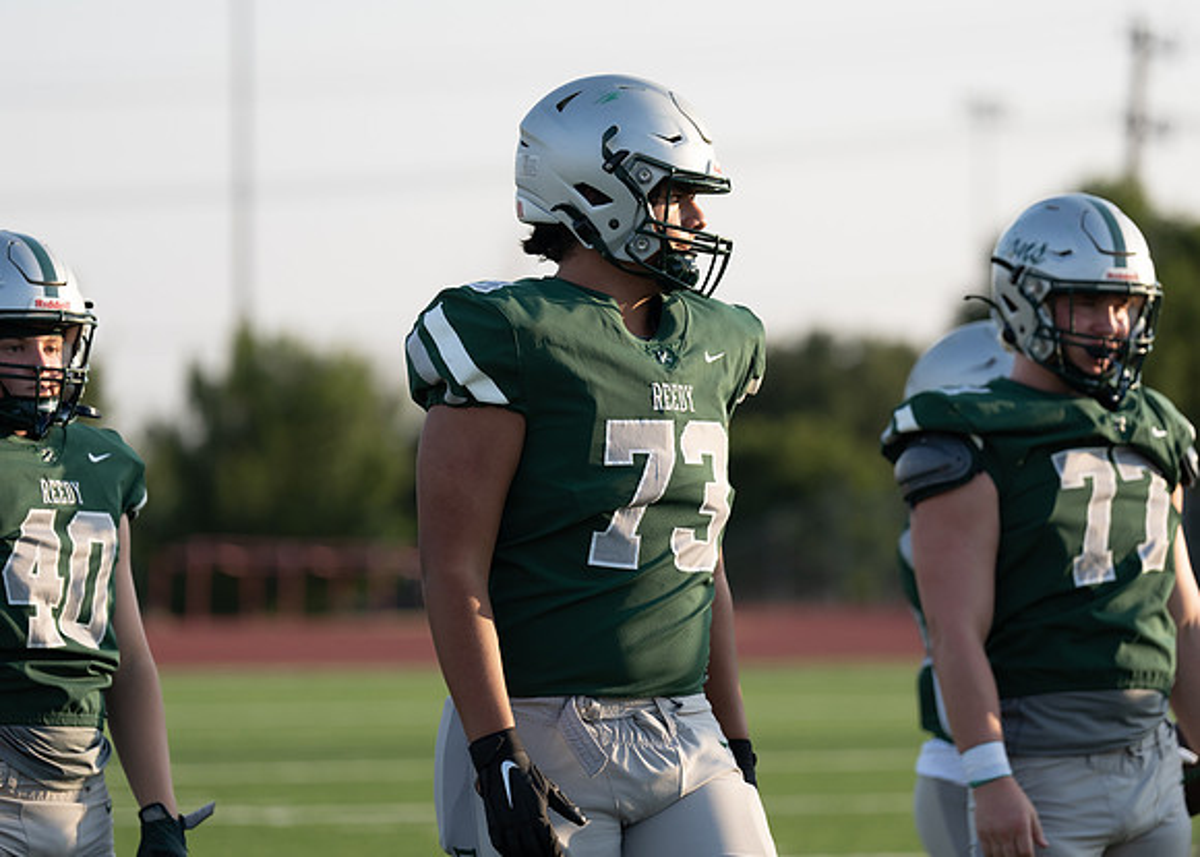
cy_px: 373
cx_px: 629
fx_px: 6406
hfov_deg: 10.7
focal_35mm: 188
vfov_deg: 7.6
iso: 100
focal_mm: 158
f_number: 2.8
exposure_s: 1/1000
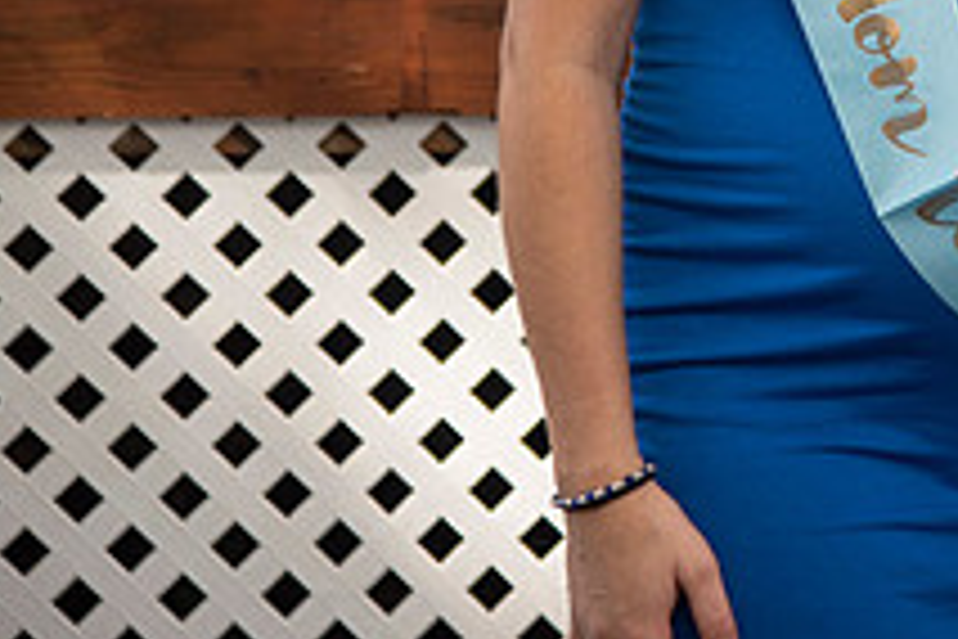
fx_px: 5934
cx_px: 1156
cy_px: -178
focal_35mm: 223
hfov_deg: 9.1
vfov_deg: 6.1
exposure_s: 1/200
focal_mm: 82
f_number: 4
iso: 100
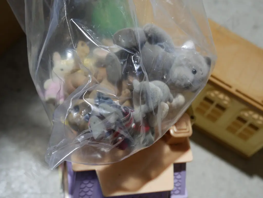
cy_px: 99
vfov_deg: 29.1
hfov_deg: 38.2
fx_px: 380
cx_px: 132
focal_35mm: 50
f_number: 5.3
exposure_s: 1/60
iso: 500
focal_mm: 25
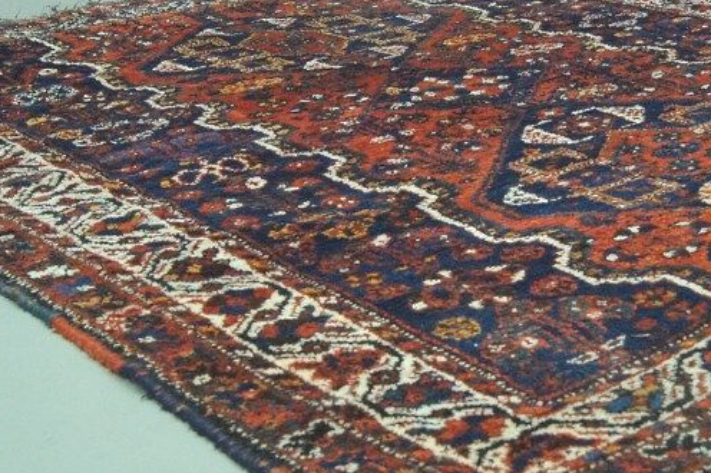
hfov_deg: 28.9
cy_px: 215
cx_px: 582
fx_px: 1342
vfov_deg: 20.0
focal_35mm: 68
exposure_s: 1/15
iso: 800
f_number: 8
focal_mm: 18
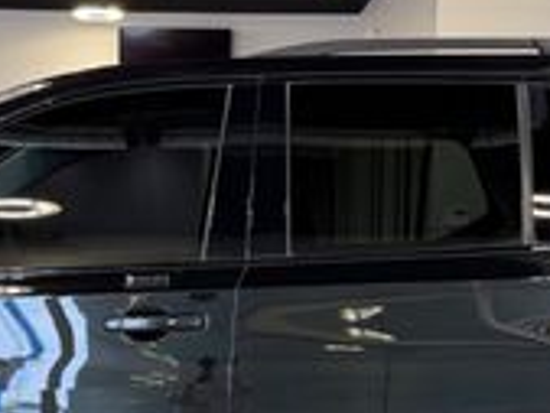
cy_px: 371
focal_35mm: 91
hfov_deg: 21.5
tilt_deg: -5.2
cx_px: 234
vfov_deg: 16.1
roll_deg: -0.2
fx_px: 1447
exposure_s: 1/120
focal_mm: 6.76
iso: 160
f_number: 1.78
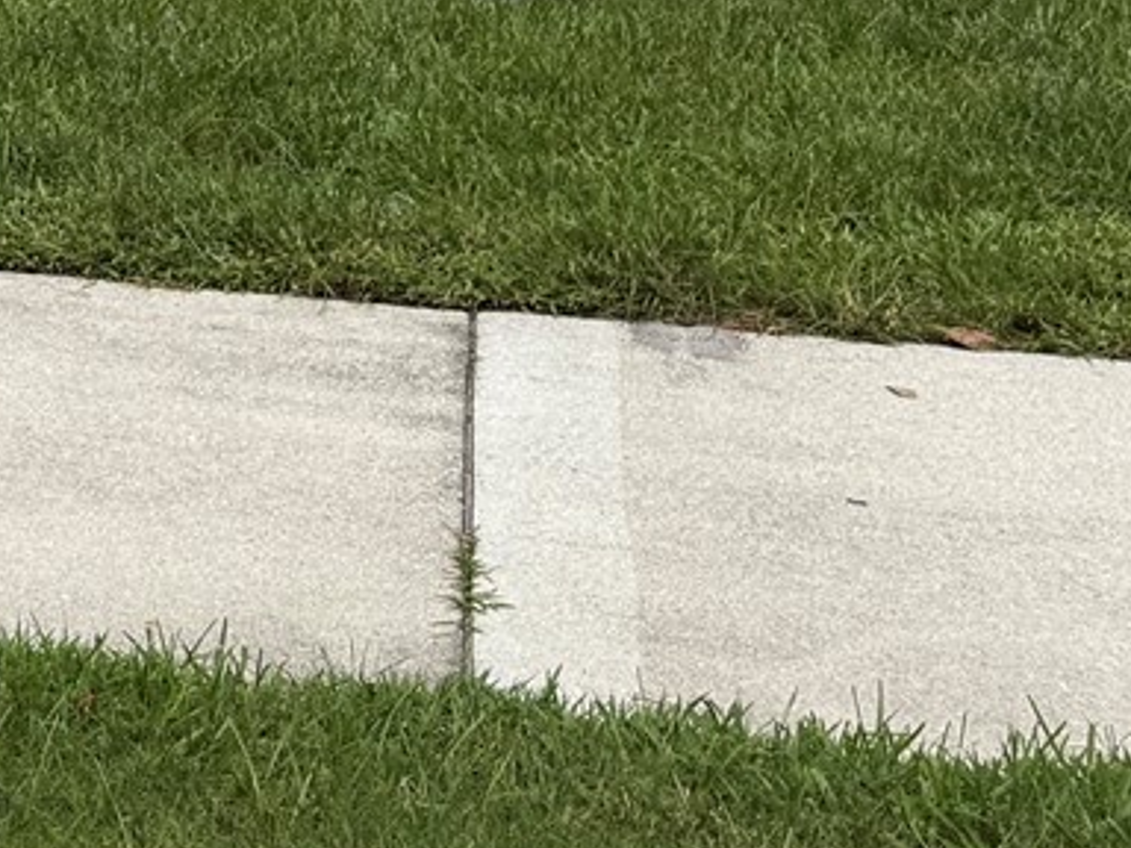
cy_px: -359
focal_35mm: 100
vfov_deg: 14.0
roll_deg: +0.2
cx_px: -798
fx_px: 3267
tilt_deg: -3.1
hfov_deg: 16.8
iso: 80
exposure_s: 1/6711
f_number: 1.78
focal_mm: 6.76
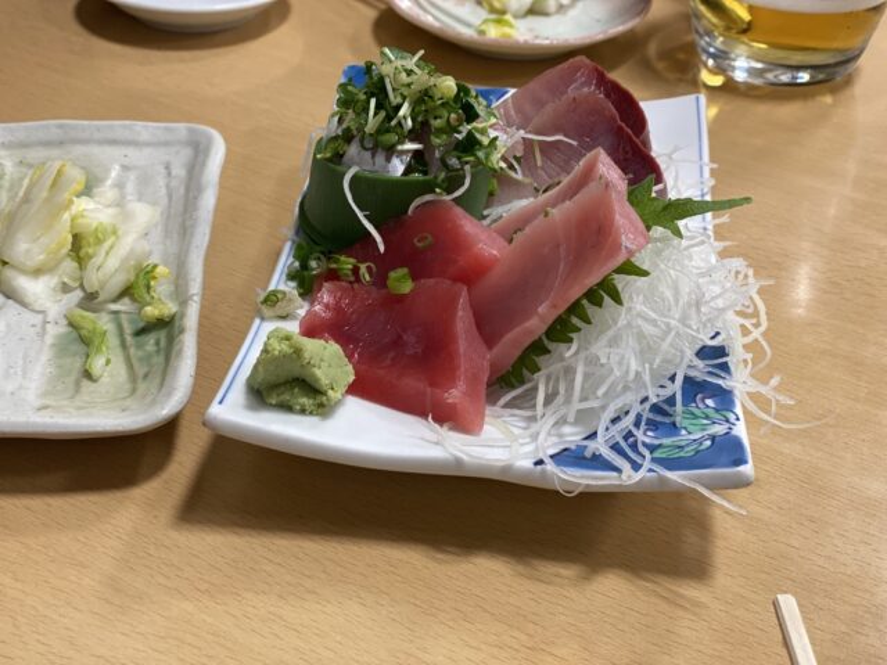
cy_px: 332
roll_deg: -2.5
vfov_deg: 28.0
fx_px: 1332
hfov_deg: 36.8
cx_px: 444
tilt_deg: -35.6
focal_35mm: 52
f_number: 2
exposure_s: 1/100
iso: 125
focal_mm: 6
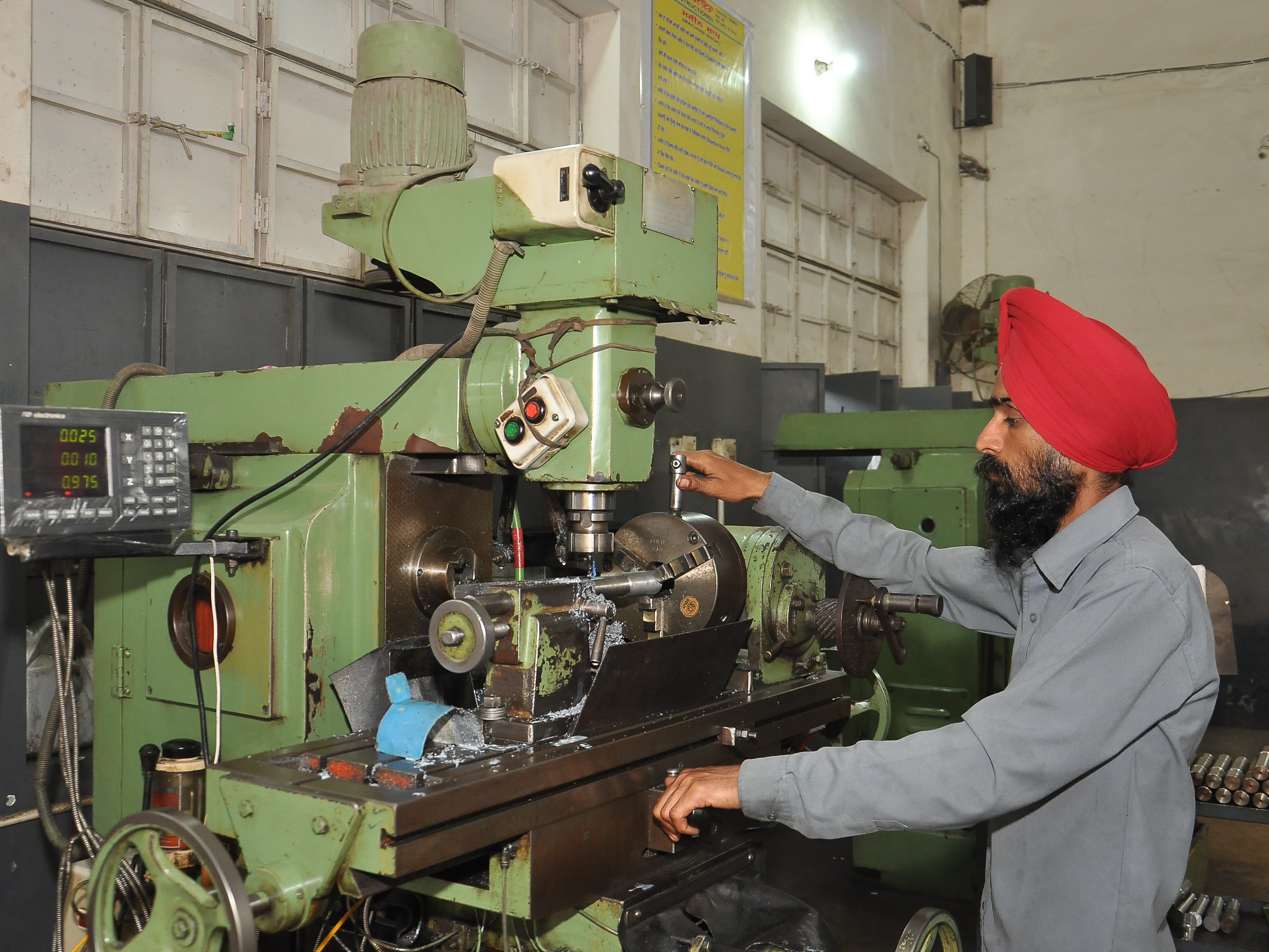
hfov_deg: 53.2
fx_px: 1266
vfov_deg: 41.2
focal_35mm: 35
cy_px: 475
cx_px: 638
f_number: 4.5
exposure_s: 1/30
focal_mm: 21
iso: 800
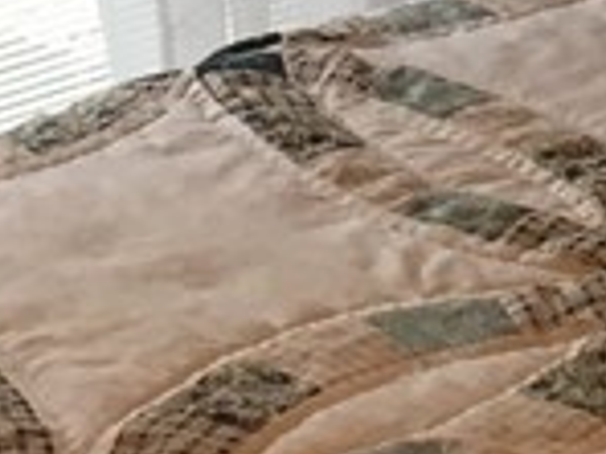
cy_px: -585
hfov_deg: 9.8
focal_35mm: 201
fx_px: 3519
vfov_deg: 7.0
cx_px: 414
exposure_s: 1/40
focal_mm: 4.15
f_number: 2.2
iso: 32
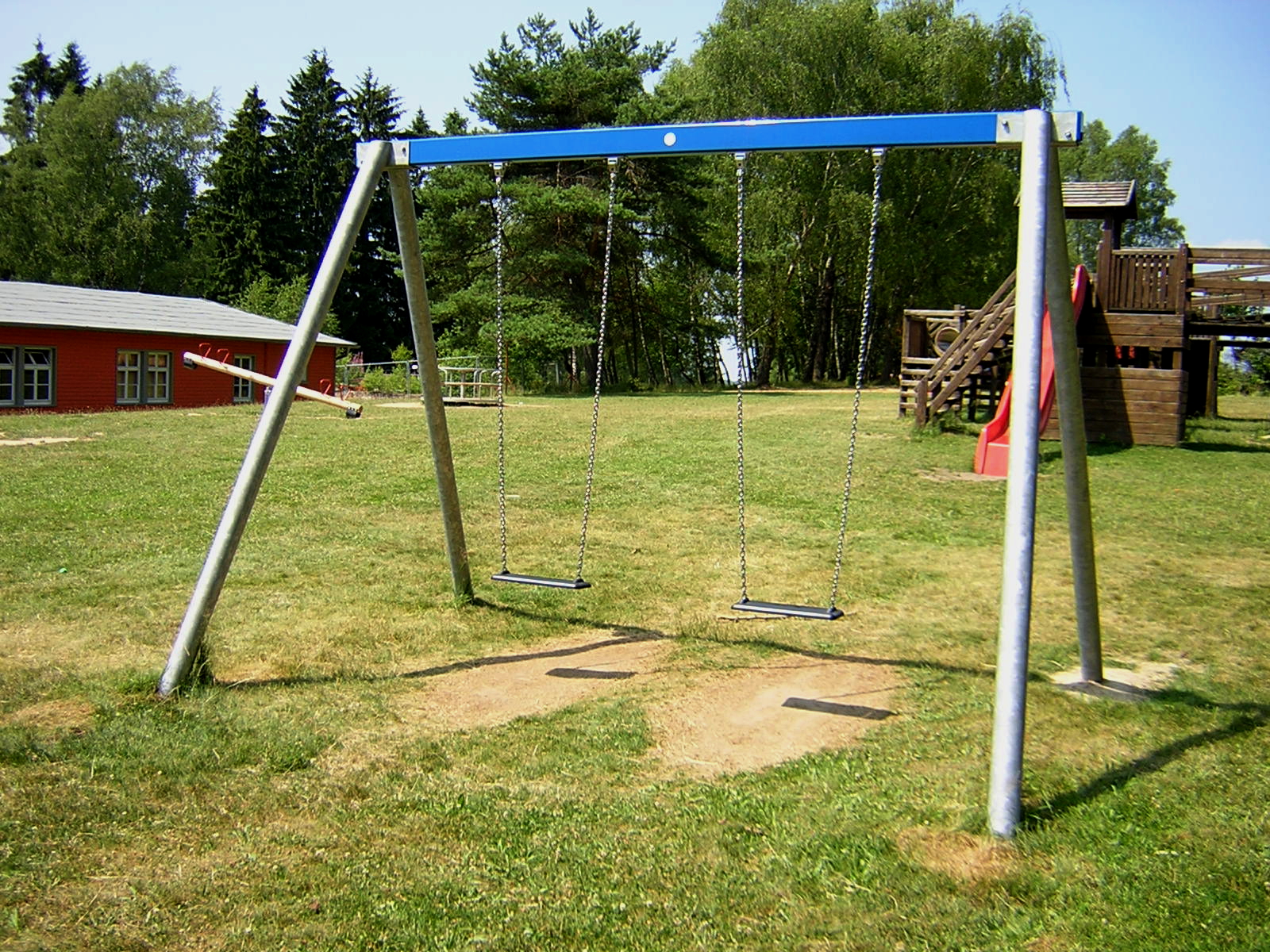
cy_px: 476
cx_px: 635
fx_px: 1321
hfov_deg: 51.4
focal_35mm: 36
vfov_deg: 39.7
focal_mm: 4.7
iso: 100
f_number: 2.6
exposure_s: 1/505
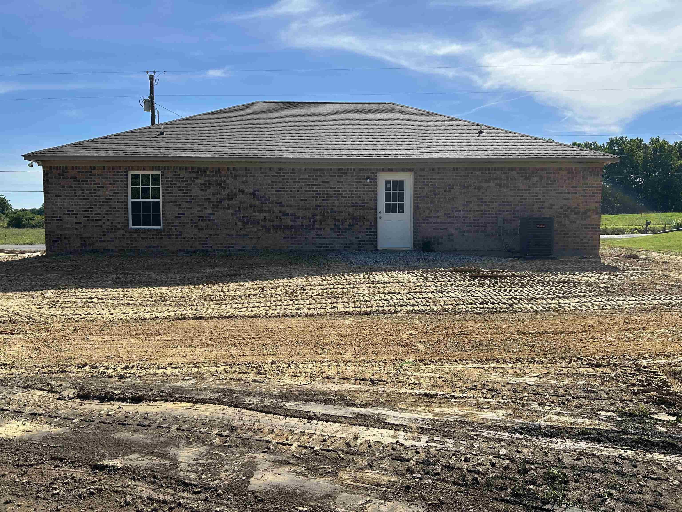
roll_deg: +0.0
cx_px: 341
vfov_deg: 53.1
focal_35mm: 26
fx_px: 512
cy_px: 256
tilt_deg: -2.9
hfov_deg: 67.3
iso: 50
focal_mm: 5.7
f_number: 1.5
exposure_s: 1/3968
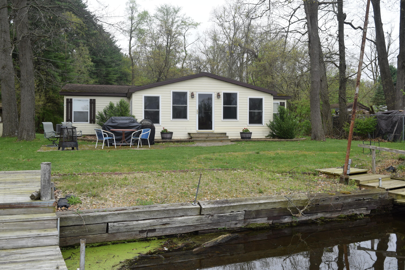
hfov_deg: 53.1
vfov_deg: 36.9
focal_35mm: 36
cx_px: 202
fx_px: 405
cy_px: 135
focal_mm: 24
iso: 200
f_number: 9
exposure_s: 1/320
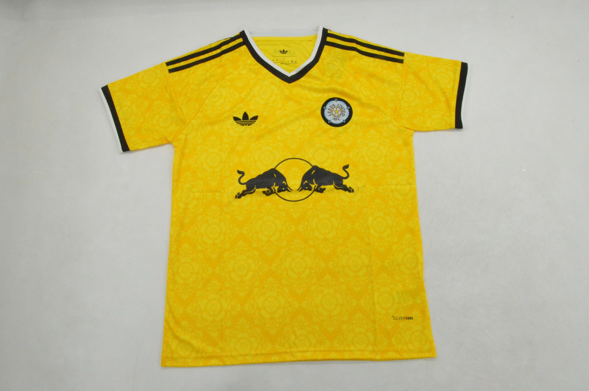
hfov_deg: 59.5
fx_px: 515
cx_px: 294
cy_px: 196
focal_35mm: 32
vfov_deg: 41.6
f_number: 25
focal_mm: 21
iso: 6400
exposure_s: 1/160
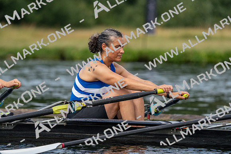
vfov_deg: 3.4
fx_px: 2612
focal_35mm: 407
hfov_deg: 5.1
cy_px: 77
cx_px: 116
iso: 500
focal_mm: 407
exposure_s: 1/1600
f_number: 6.3
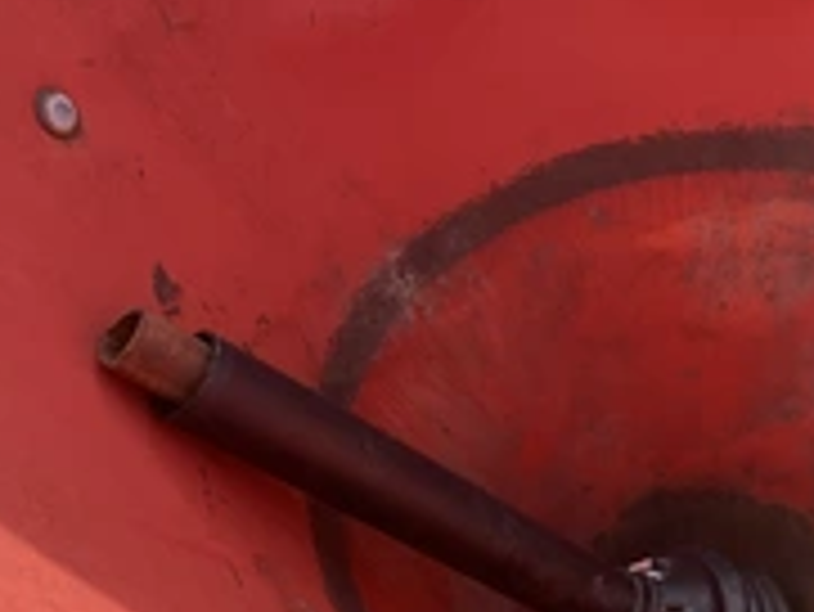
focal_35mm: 64
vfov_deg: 22.6
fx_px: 1506
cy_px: 495
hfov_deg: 28.4
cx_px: 810
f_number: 1.8
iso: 25
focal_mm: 3
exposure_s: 1/556
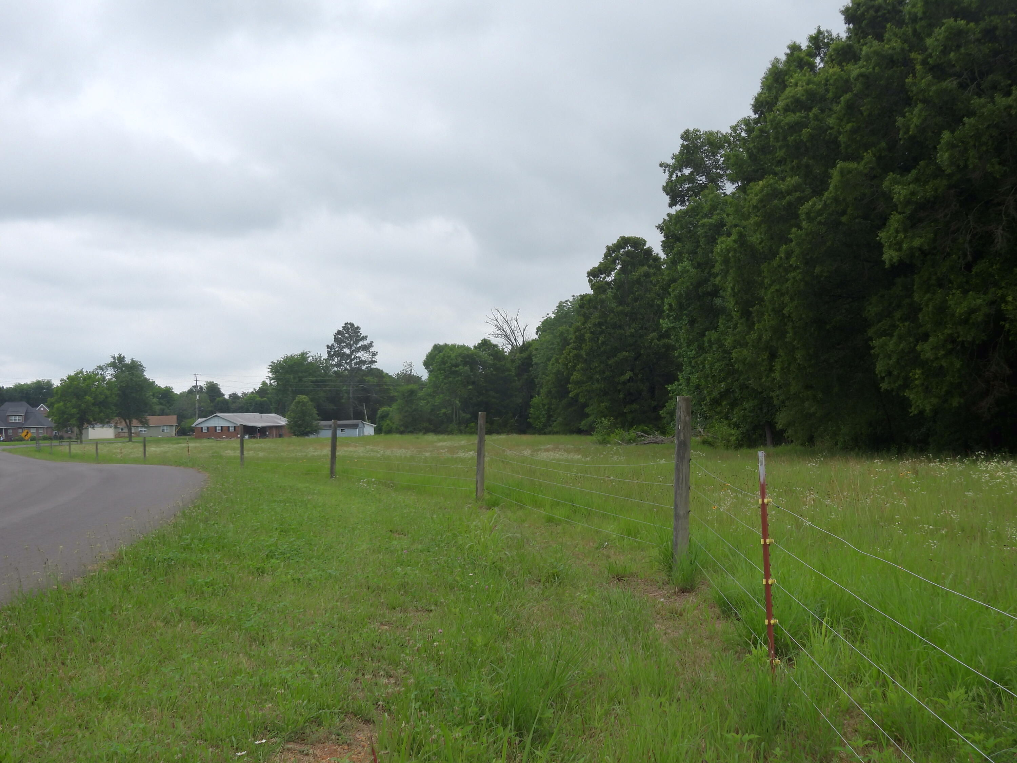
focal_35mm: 50
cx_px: 508
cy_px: 382
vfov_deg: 29.1
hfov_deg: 38.2
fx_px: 1469
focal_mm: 8.9
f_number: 3.5
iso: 100
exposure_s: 1/640
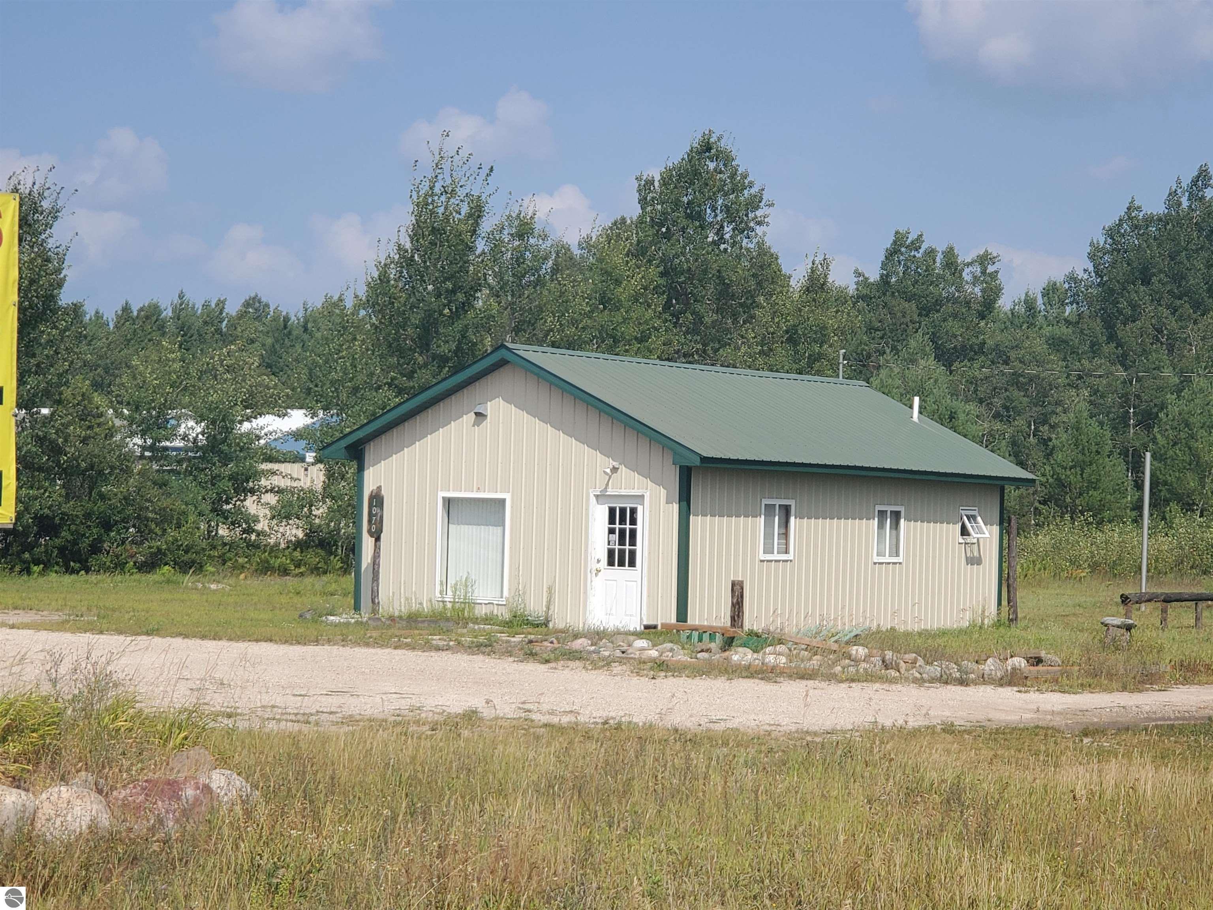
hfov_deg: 36.8
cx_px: 606
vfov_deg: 28.0
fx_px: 1822
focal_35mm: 52
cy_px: 455
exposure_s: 1/1013
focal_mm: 6
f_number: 2.4
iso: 50
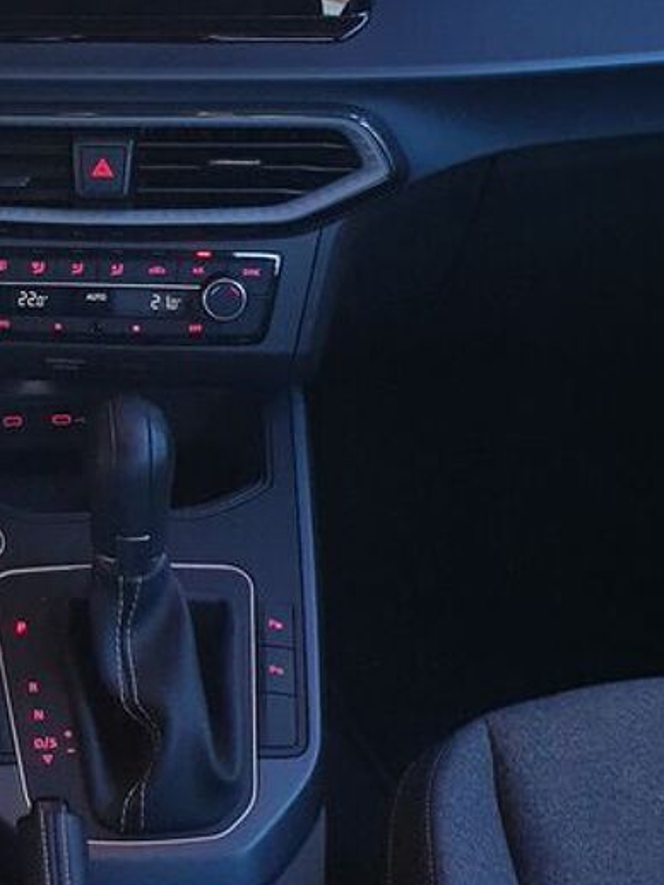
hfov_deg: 20.9
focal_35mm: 67
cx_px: -62
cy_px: 259
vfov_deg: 28.7
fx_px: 1713
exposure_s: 1/100
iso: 250
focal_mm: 4.3
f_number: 2.4
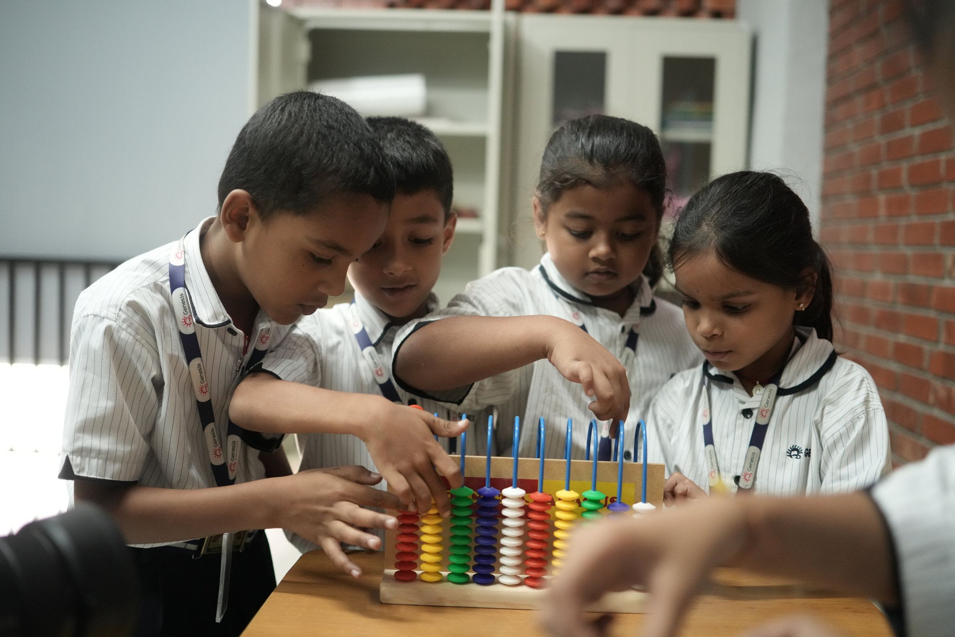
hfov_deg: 54.4
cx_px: 478
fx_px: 928
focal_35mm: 35
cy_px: 318
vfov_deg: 37.9
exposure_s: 1/320
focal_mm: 35
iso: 3200
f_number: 2.2
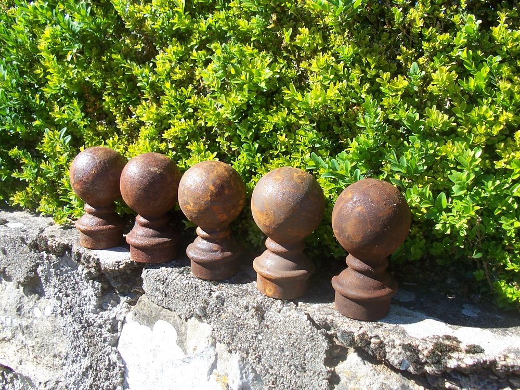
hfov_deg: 52.6
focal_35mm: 35
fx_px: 526
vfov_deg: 40.7
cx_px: 260
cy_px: 195
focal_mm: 6
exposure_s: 1/500
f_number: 2.8
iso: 80
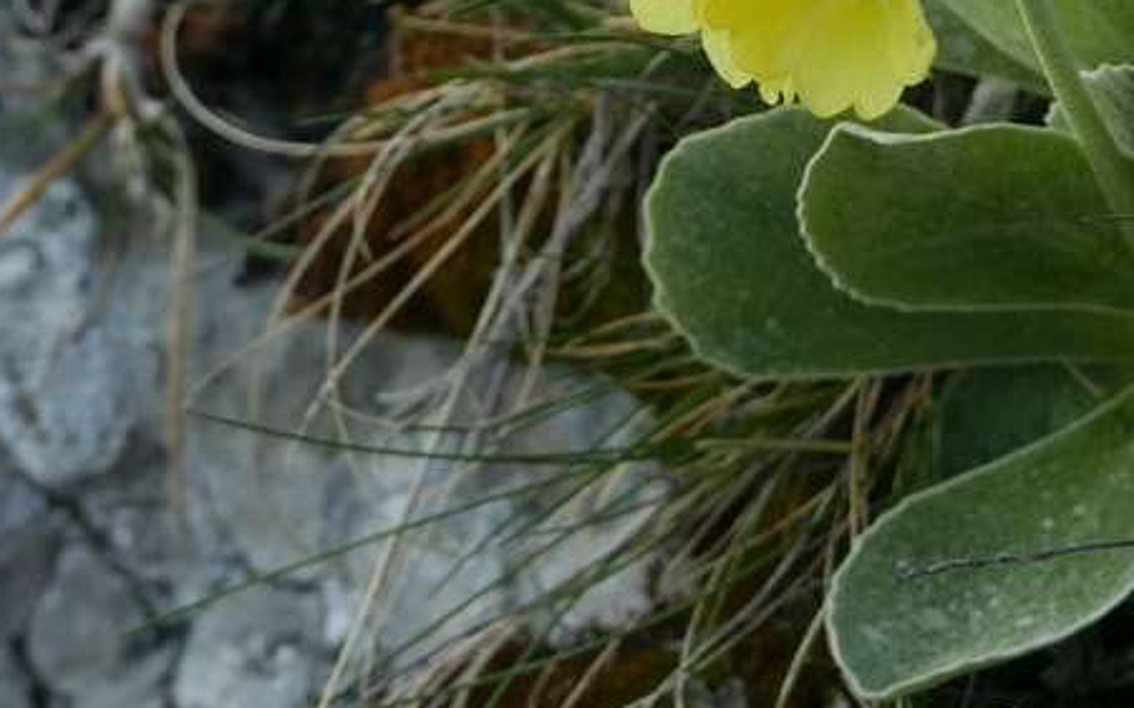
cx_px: 788
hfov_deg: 21.8
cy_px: -171
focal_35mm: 95
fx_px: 2935
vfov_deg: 13.3
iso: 200
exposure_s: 1/250
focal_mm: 15.9
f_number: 5.6
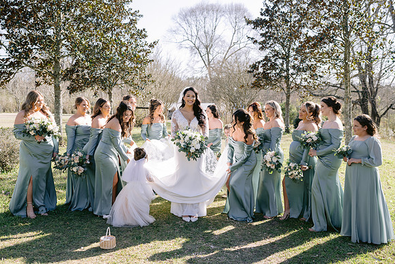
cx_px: 192
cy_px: 124
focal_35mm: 38
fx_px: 421
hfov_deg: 50.2
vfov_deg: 34.7
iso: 100
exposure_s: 1/250
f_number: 4
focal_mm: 35
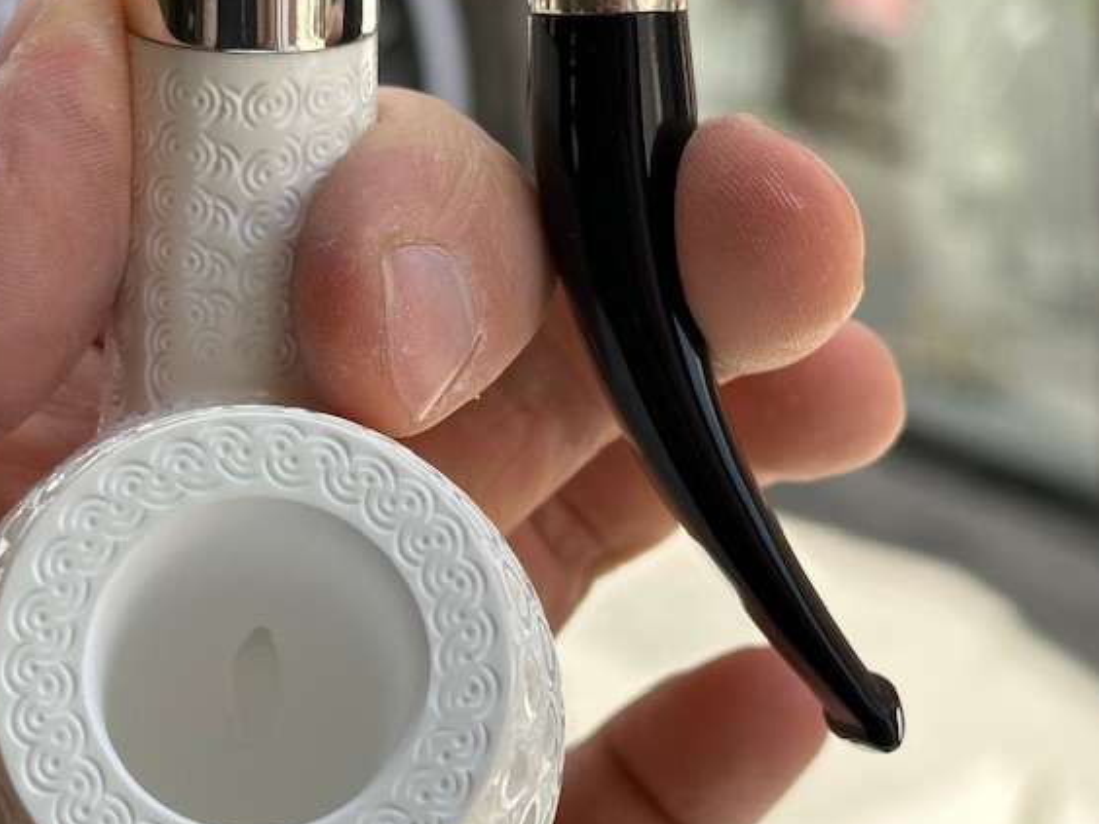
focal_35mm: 109
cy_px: 286
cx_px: 503
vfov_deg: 13.6
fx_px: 3461
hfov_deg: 18.0
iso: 64
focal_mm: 6.86
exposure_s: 1/850
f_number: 1.78
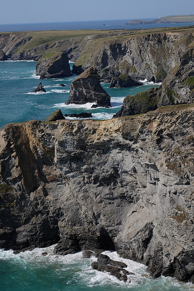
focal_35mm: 83
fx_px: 670
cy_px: 146
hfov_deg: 16.5
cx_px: 97
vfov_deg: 24.5
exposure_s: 1/350
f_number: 14
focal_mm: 55
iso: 400
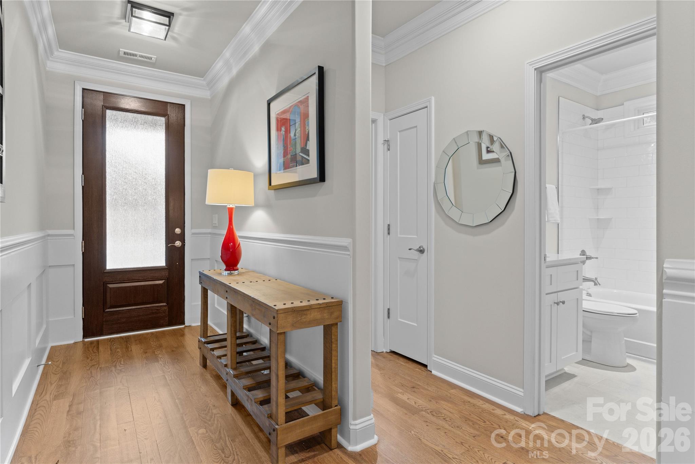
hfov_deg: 84.0
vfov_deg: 61.9
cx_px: 348
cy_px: 232
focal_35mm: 20
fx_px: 386
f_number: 7.1
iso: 500
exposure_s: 1/5
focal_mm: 20
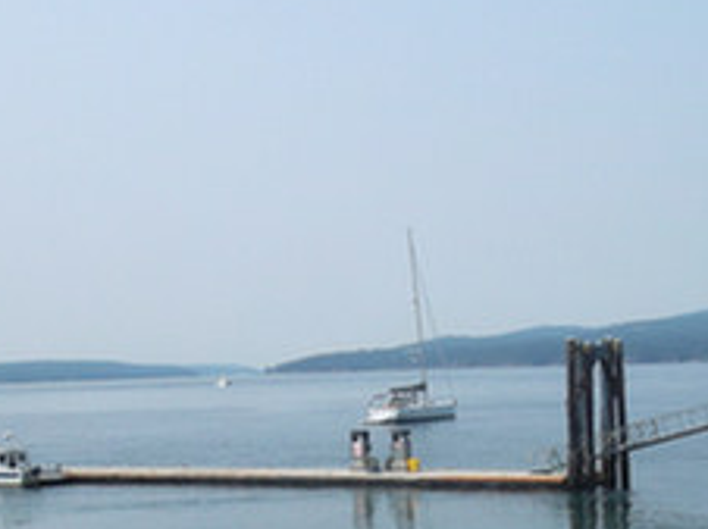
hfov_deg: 27.9
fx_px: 1389
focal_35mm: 68
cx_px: 583
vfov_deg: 20.9
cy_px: 526
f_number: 3.7
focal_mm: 5.7
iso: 80
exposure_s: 1/800
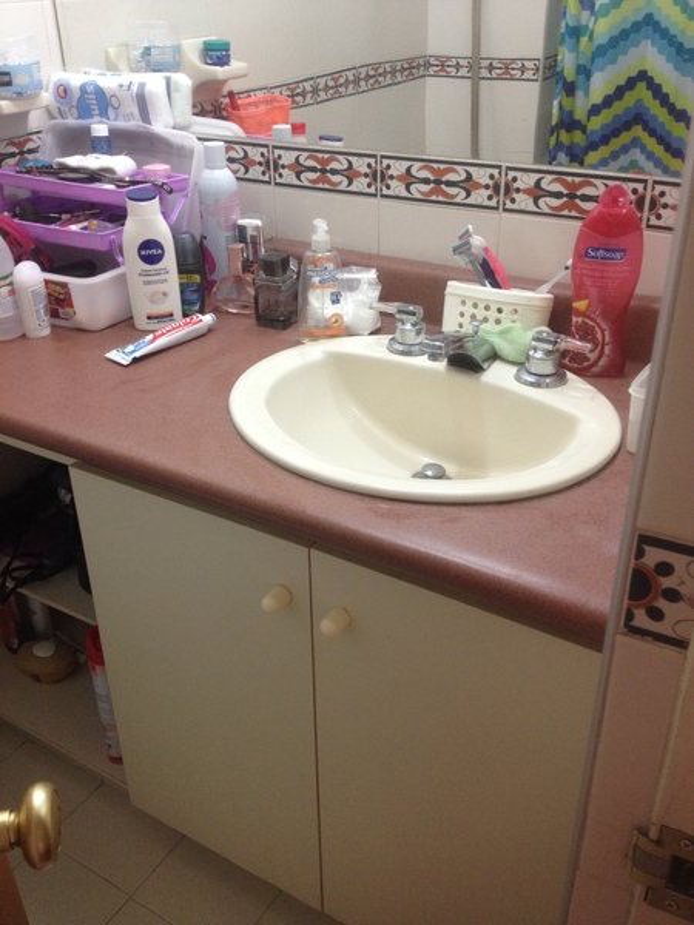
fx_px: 936
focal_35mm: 35
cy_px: 462
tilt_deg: -23.2
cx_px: 347
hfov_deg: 40.7
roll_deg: +2.2
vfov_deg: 52.6
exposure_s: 1/20
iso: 125
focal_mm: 4.28
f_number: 2.4
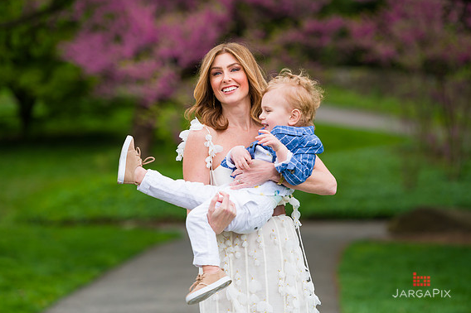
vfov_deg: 9.3
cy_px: 156
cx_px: 231
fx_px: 1935
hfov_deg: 13.9
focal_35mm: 148
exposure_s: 1/800
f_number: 3.5
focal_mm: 145
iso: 200
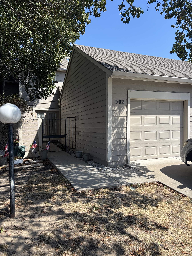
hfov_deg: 53.1
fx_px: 192
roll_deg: -1.0
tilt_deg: -0.2
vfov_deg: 67.3
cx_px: 96
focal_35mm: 26
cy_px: 128
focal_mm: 5.96
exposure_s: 1/1845
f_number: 1.6
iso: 50
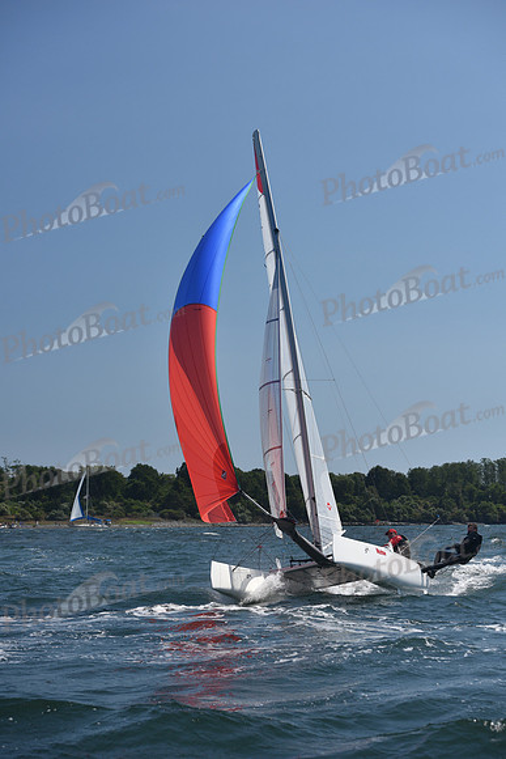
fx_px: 1475
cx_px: 253
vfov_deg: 28.8
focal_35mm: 70
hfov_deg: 19.5
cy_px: 380
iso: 250
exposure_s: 1/1250
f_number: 5.6
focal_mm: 70
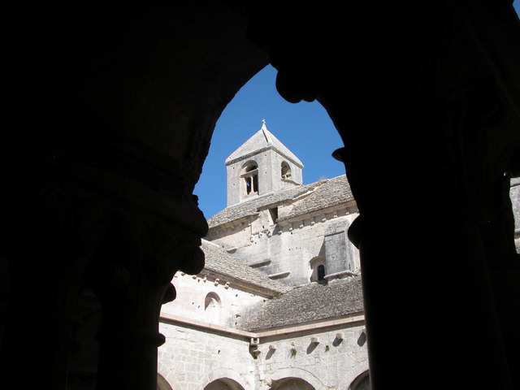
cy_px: 195
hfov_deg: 51.4
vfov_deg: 39.7
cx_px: 260
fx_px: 541
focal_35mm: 36
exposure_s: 1/294
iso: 100
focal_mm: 9.2
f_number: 6.3
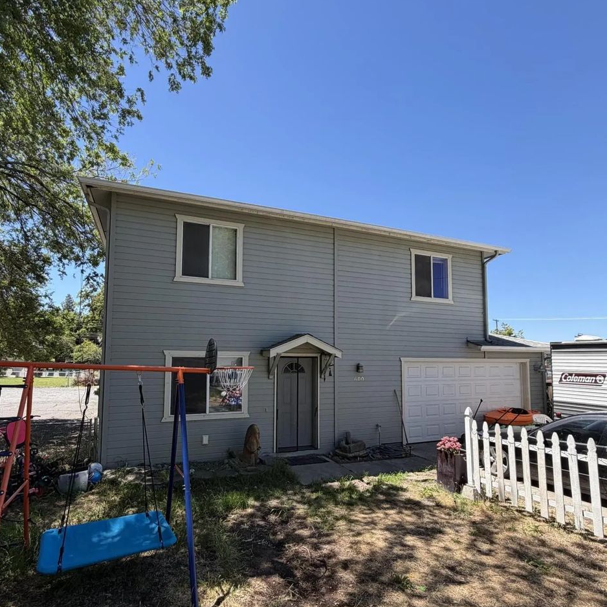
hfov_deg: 80.6
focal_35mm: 18
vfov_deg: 80.4
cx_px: 278
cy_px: 336
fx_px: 357
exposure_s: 1/559
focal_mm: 2.22
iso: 40
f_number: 2.2
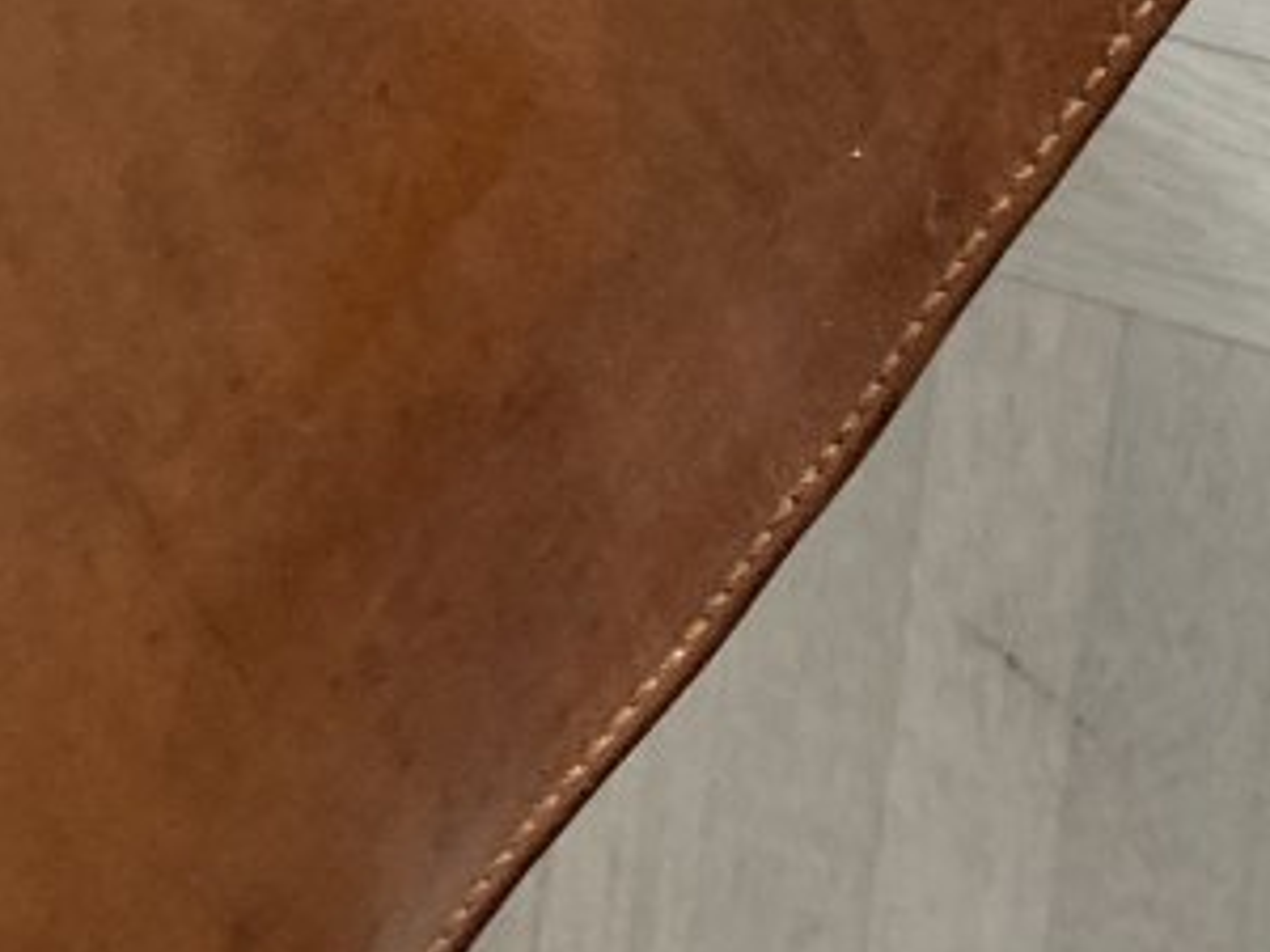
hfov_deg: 15.6
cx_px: 2121
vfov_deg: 12.1
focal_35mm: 112
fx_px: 4109
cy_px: -817
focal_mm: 3.99
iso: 80
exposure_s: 1/121
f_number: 1.8
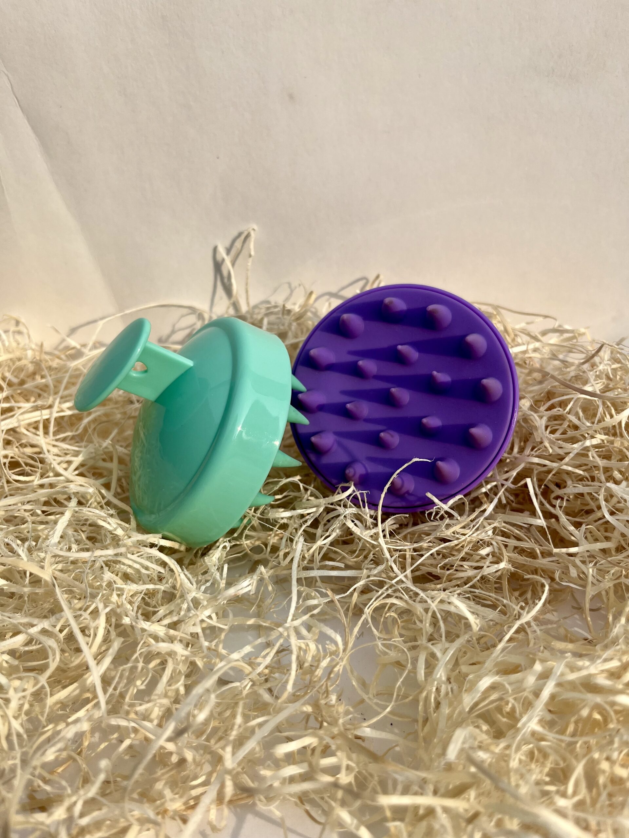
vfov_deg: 67.3
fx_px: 630
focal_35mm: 26
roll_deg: +5.0
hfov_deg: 53.1
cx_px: 314
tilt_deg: -31.0
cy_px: 419
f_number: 1.6
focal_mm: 5.1
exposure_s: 1/3623
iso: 50
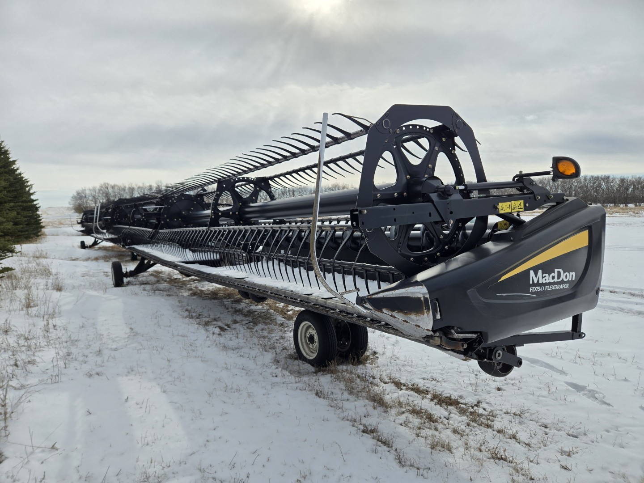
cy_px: 242
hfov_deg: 73.9
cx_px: 322
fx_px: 428
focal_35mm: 23
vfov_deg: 58.9
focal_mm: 5.4
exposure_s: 1/3697
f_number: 1.8
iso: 25
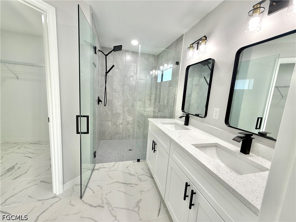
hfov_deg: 102.1
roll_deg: -4.0
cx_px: 148
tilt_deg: -8.1
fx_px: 120
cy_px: 111
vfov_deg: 85.7
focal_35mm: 14
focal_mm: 2.22
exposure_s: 1/120
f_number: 2.2
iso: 100
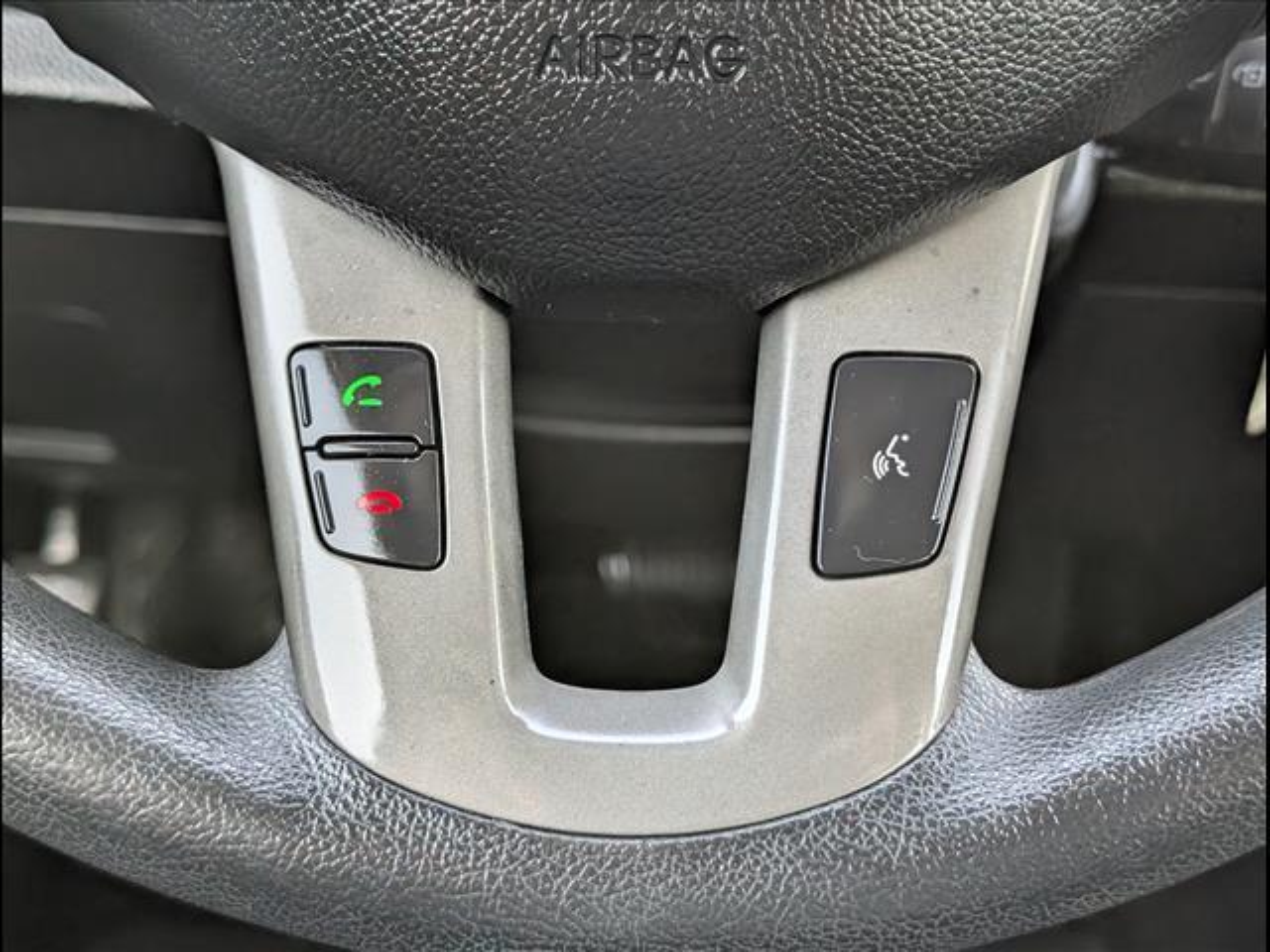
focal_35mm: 49
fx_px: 1798
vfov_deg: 29.7
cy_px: 476
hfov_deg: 38.9
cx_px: 635
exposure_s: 1/345
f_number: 1.68
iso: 618
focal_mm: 6.9
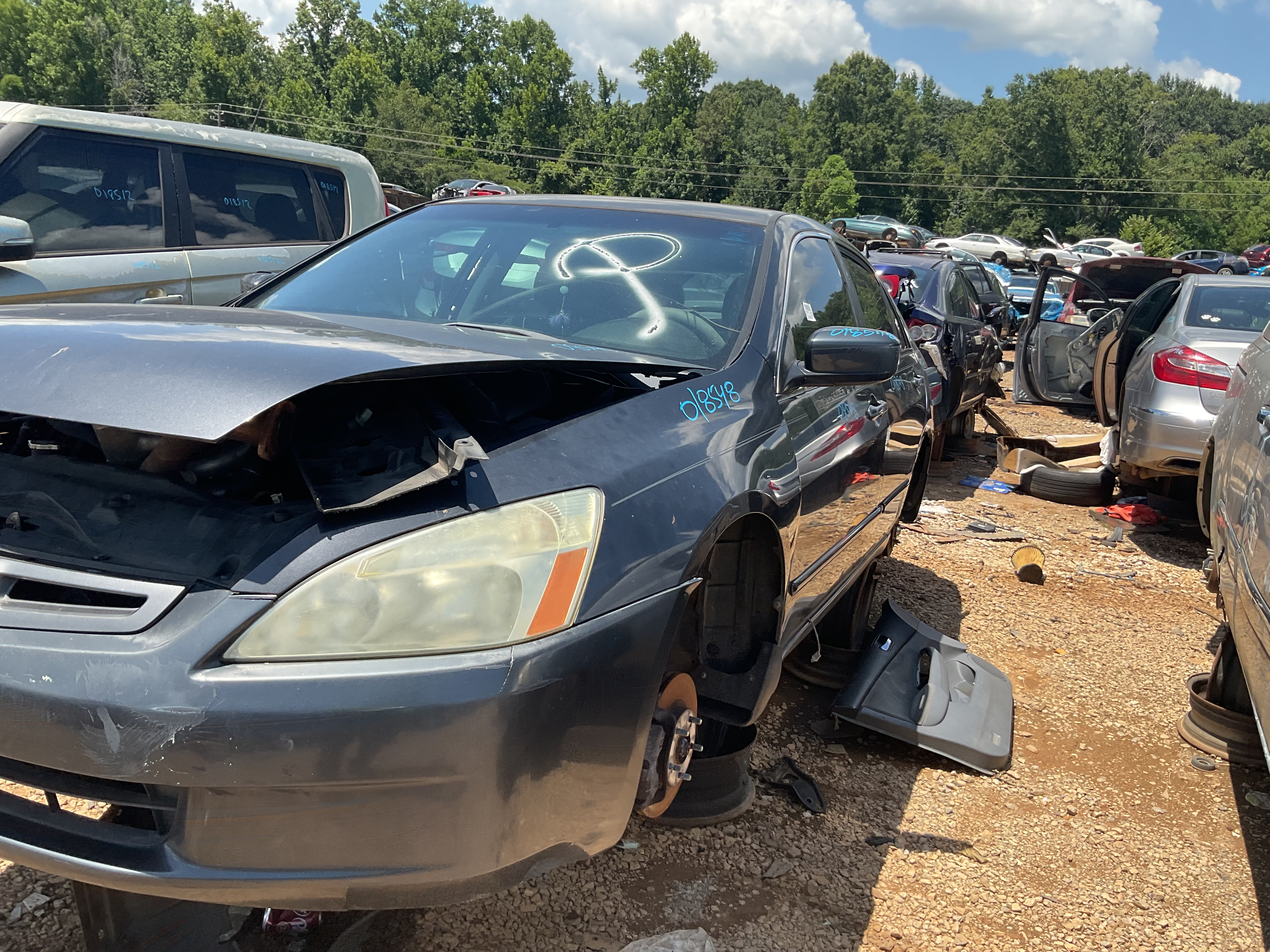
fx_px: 1064
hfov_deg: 61.7
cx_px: 635
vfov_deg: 48.2
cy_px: 476
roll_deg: -4.2
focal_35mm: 29
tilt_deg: -16.6
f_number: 1.8
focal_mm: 3
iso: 16
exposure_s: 1/978
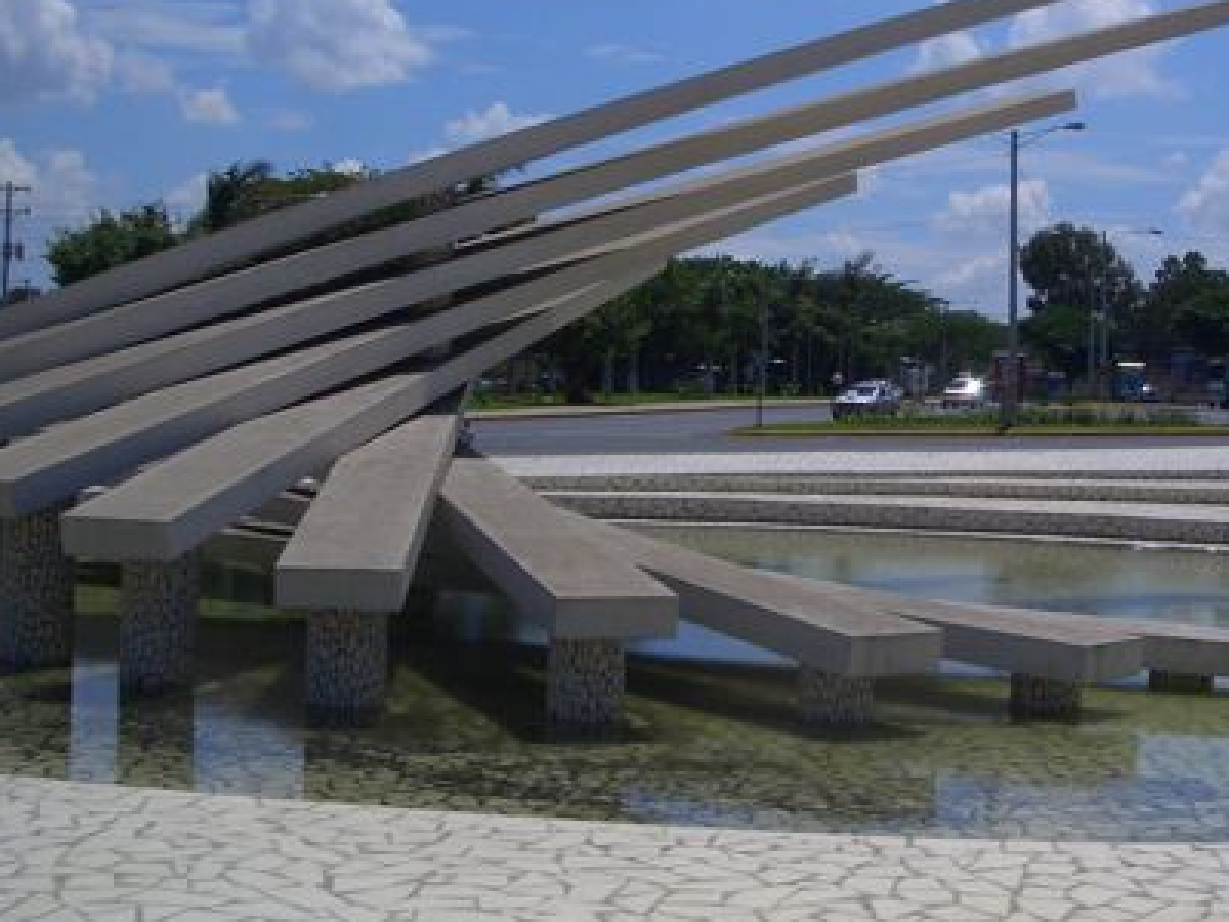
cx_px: 704
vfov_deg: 26.0
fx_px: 1988
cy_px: 353
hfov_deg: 34.3
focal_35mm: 56
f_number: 4.3
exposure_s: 1/2000
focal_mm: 5.8
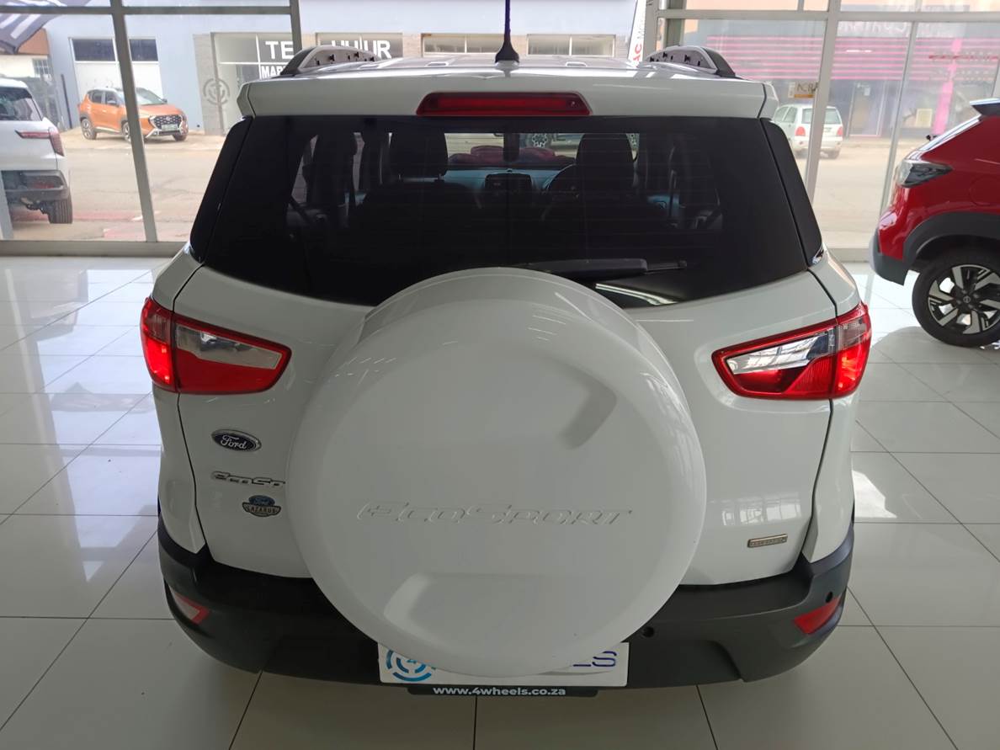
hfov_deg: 69.4
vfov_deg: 54.9
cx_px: 500
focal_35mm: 25
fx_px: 722
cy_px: 375
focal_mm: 4.84
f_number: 1.79
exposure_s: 1/100
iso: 406
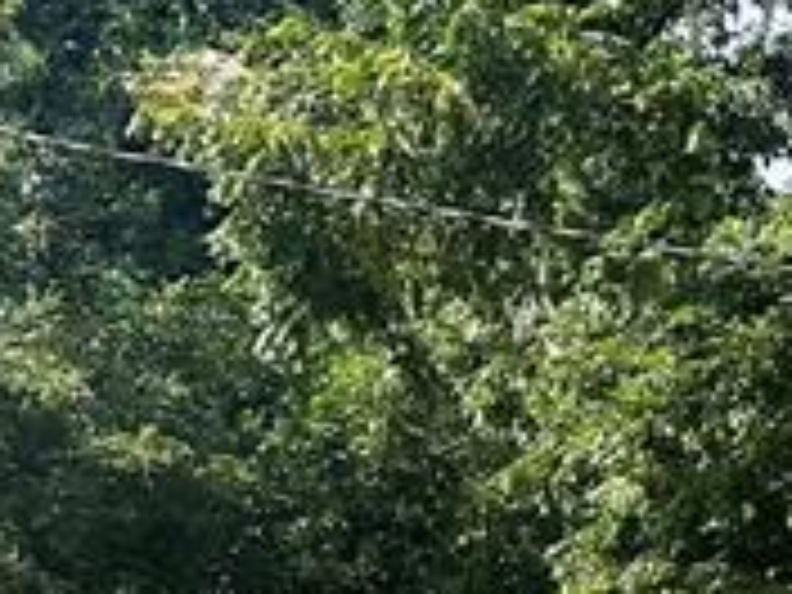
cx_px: 1822
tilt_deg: +0.9
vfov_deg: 10.0
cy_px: 1058
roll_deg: -1.8
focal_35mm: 140
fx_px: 3203
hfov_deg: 11.8
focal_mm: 6.86
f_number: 1.78
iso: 80
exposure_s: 1/1988
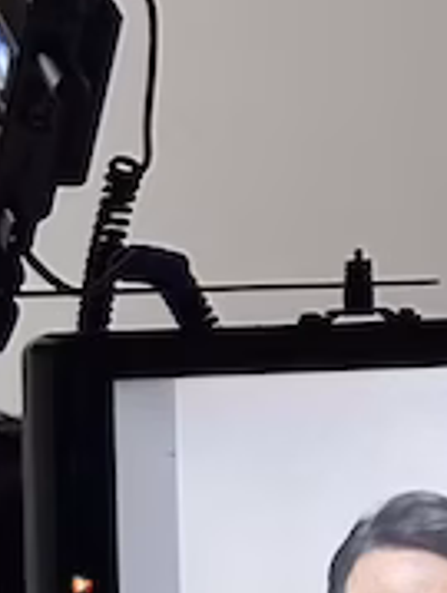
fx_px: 5507
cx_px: -1000
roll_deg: -1.2
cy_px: 659
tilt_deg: +0.2
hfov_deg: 4.4
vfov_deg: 6.1
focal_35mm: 321
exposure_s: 1/69
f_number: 1.78
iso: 80
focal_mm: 6.86
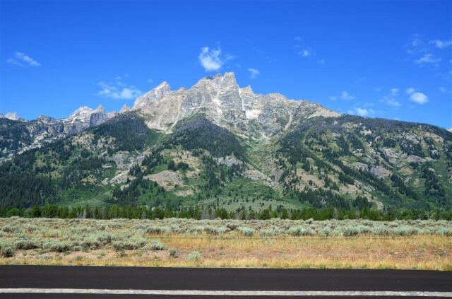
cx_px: 226
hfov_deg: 57.4
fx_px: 413
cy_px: 150
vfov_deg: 39.7
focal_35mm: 33
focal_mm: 22
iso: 200
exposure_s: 1/400
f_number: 10
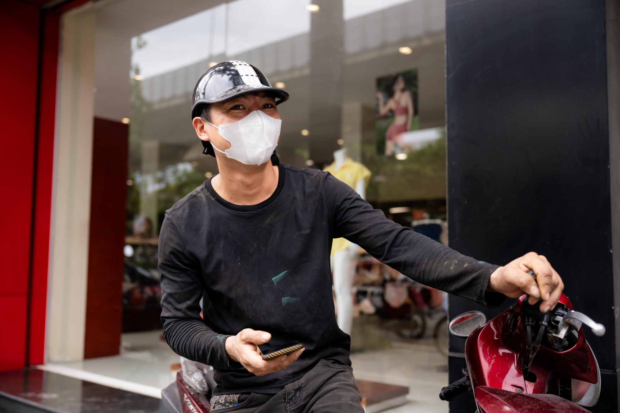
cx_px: 310
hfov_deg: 53.1
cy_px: 206
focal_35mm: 36
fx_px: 620
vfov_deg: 36.9
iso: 250
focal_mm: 36
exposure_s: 1/500
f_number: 2.8
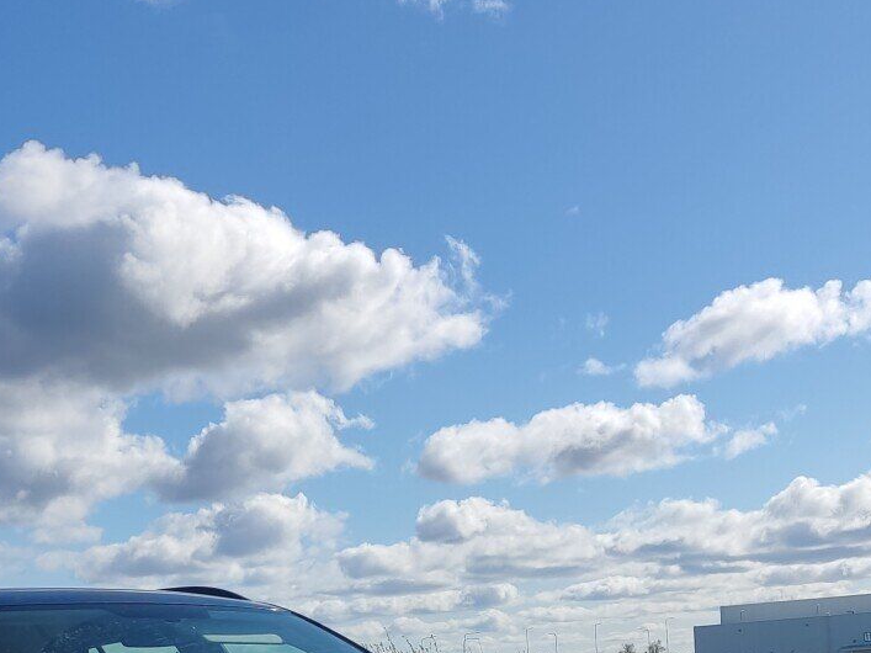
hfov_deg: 28.1
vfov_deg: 19.9
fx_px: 1736
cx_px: 365
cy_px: 808
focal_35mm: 69
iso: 50
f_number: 1.79
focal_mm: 4.71
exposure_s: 1/2224
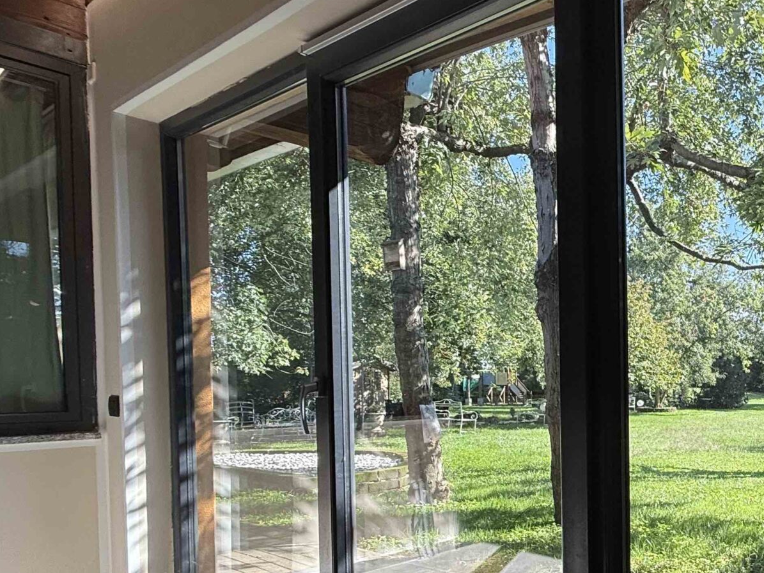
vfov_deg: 45.9
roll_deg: +0.8
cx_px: 767
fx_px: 662
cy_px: 394
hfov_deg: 49.0
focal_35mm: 30
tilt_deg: -0.9
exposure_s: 1/265
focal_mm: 2.22
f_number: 2.2
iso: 50
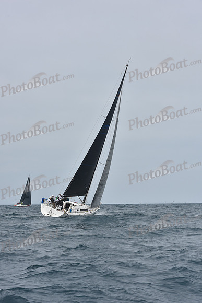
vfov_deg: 28.8
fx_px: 589
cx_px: 101
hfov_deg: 19.5
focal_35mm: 70
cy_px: 152
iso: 250
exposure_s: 1/800
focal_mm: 70
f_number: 10
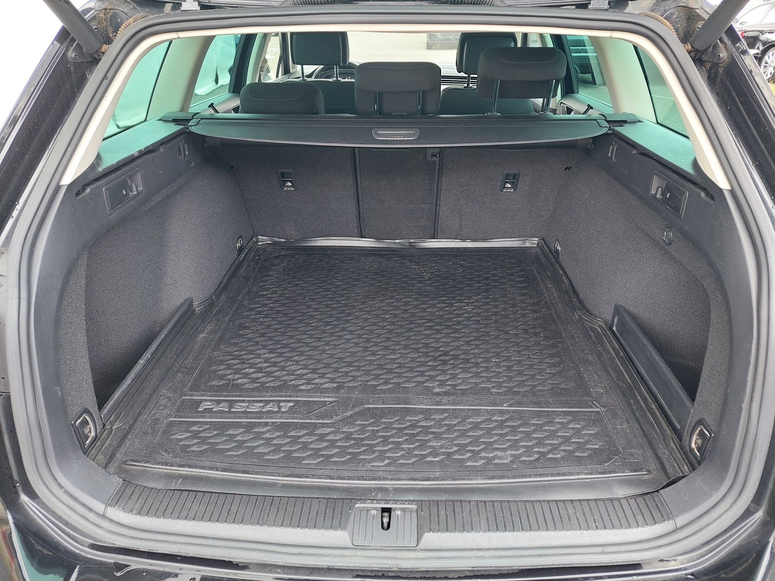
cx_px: 388
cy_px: 290
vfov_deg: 56.8
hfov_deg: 71.6
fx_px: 537
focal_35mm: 24
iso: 100
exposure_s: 1/50
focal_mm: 5.23
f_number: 1.8
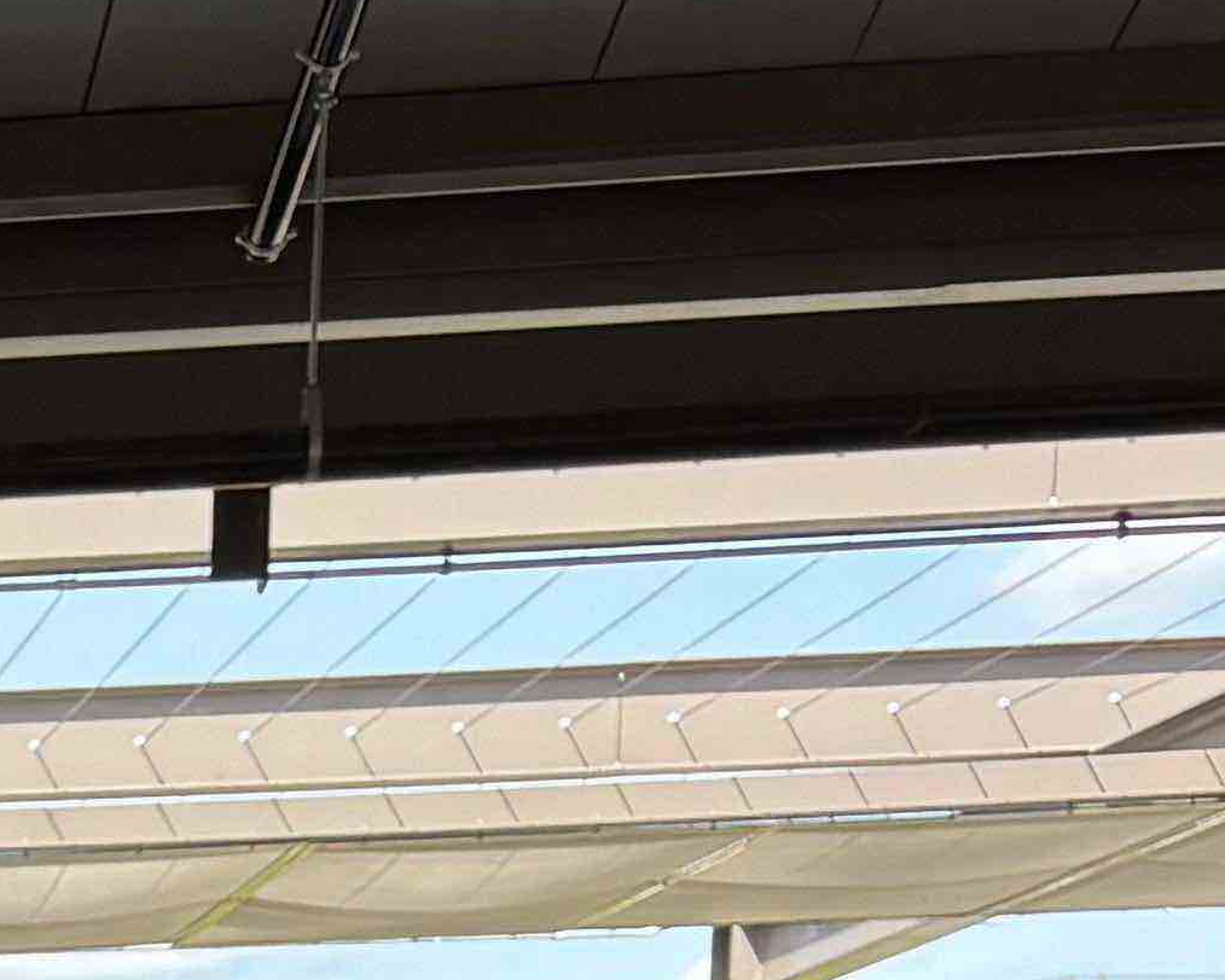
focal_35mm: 143
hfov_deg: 11.8
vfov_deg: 9.6
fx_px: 5184
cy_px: 2342
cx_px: -1384
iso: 50
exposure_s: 1/581
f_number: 1.6
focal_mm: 5.96
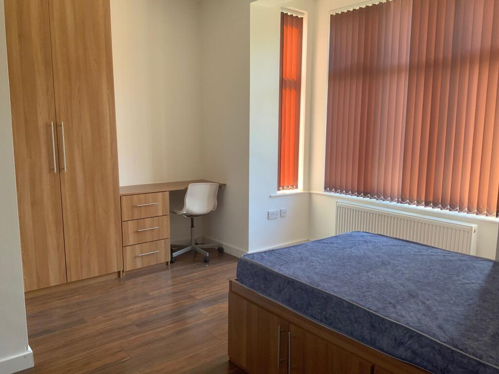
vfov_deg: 48.2
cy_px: 187
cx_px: 250
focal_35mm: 29
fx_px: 418
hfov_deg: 61.7
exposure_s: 1/87
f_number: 1.8
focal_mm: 3
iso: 64
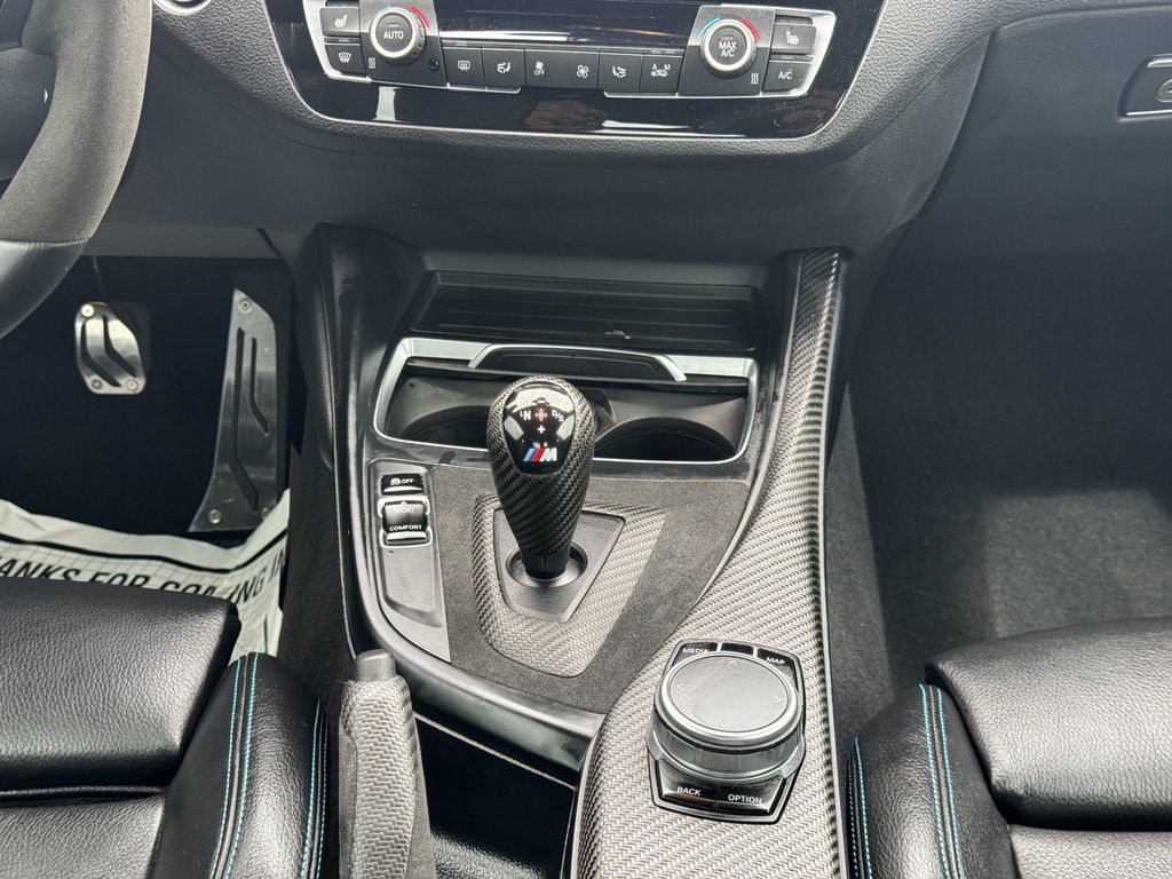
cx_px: 586
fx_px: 1625
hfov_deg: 39.7
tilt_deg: -32.4
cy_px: 440
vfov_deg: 30.3
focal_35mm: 48
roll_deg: +0.6
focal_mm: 6.76
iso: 100
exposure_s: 1/106
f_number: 1.78
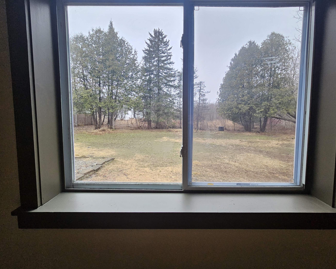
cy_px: 130
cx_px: 178
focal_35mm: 14
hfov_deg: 100.6
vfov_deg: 87.9
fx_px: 139
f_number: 2.2
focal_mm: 2.2
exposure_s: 1/359
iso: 200
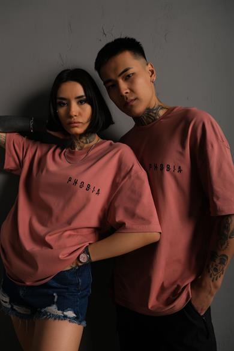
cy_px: 176
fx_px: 263
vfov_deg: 67.4
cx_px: 117
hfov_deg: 47.9
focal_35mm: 27
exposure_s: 1/160
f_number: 5
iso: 160
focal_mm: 18
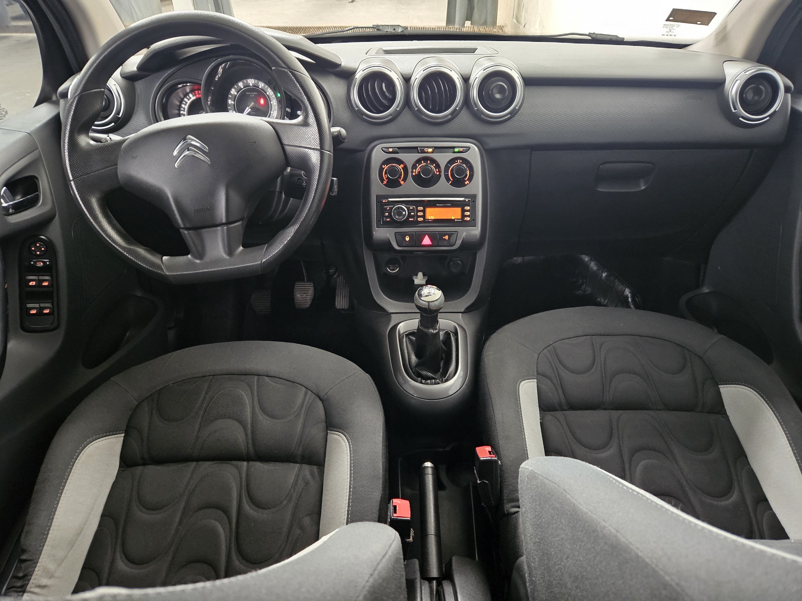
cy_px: 300
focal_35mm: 23
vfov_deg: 58.9
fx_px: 533
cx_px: 401
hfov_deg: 73.9
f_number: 1.8
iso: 1250
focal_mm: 5.4
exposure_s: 1/25
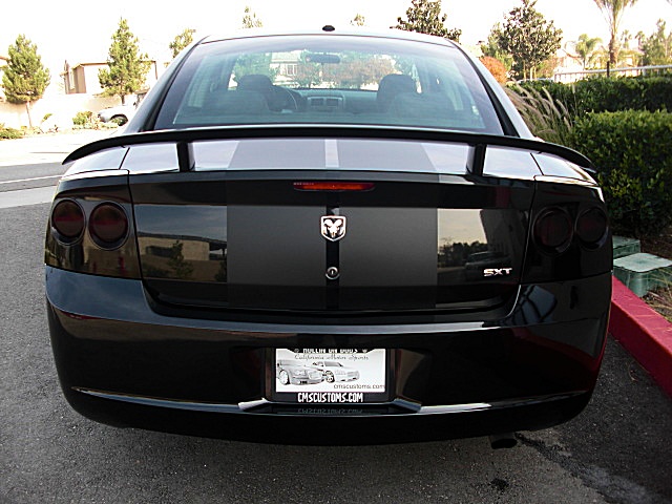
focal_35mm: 36
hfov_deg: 51.4
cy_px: 252
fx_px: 699
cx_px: 336
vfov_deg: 39.7
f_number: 2.8
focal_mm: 6.3
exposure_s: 1/200
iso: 50
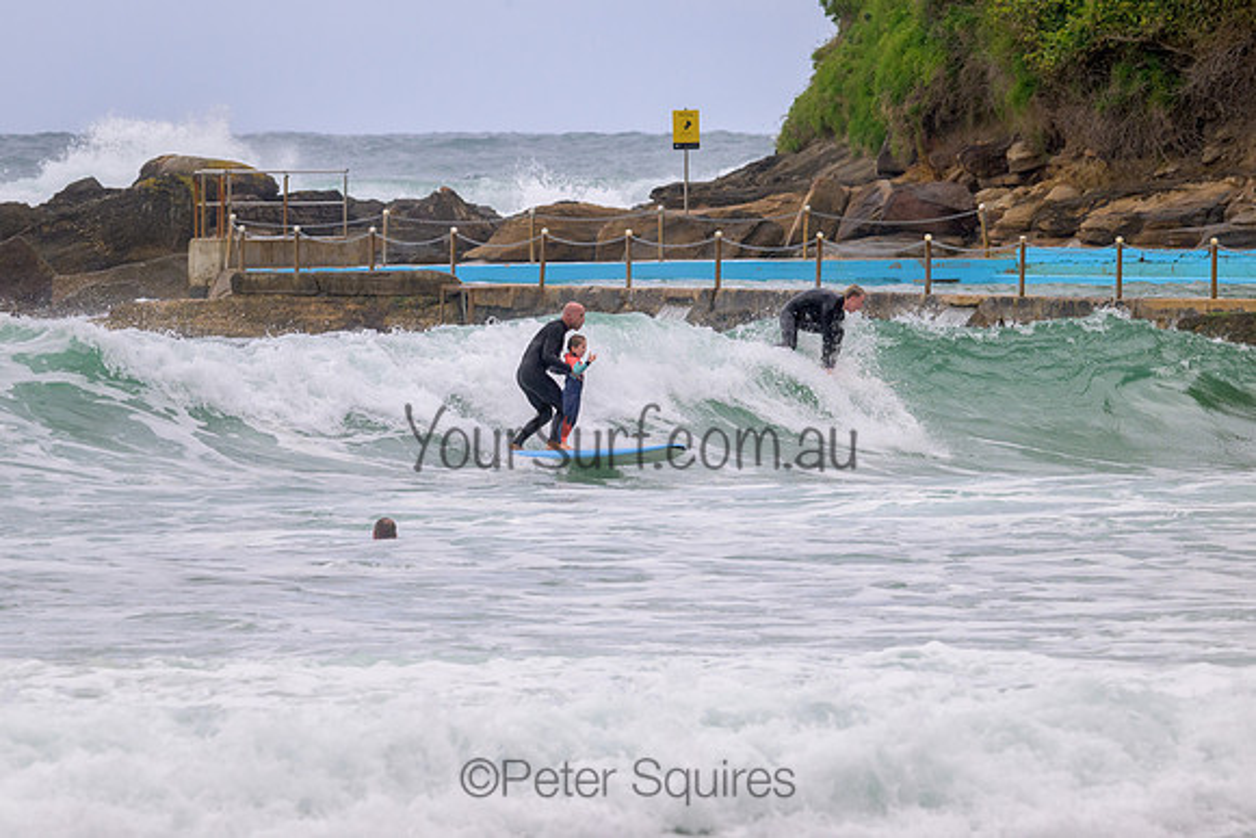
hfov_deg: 5.1
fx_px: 14141
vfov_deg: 3.4
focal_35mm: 405
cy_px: 395
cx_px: 592
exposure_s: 1/1250
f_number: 11
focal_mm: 380
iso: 900
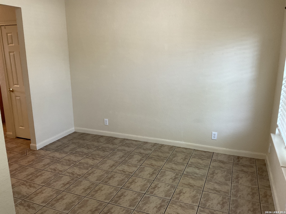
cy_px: 107
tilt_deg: -14.3
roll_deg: -0.4
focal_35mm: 29
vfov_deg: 48.2
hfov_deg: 61.7
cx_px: 143
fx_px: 240
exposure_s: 1/60
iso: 100
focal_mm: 3
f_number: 1.8
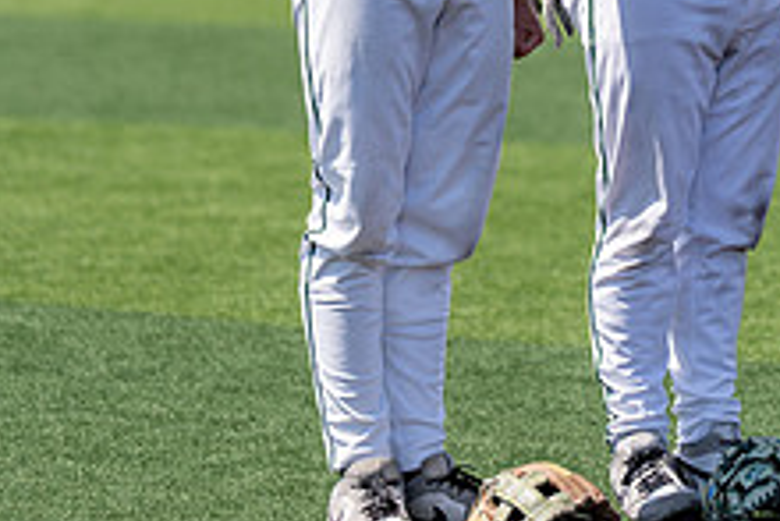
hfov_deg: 5.7
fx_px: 7827
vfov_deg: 3.8
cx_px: 688
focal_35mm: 361
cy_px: -140
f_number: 2.8
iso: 100
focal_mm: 135
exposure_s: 1/2000
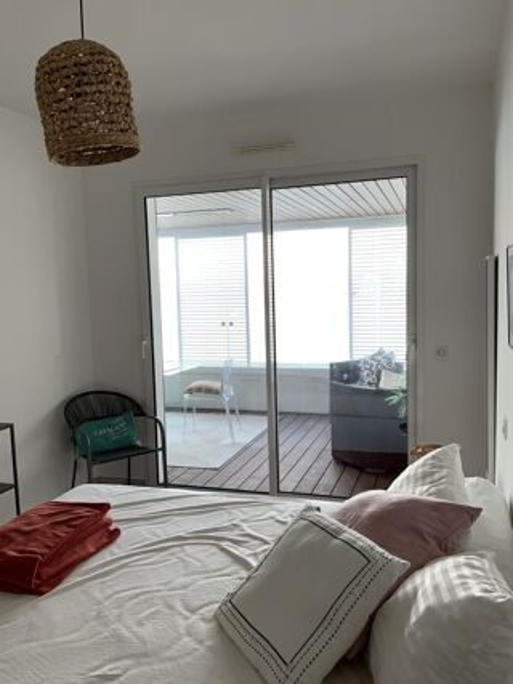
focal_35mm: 29
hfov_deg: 48.2
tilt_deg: -6.2
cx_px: 256
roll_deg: +1.5
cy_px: 342
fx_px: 573
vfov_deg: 61.7
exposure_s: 1/108
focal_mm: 3
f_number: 1.8
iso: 16
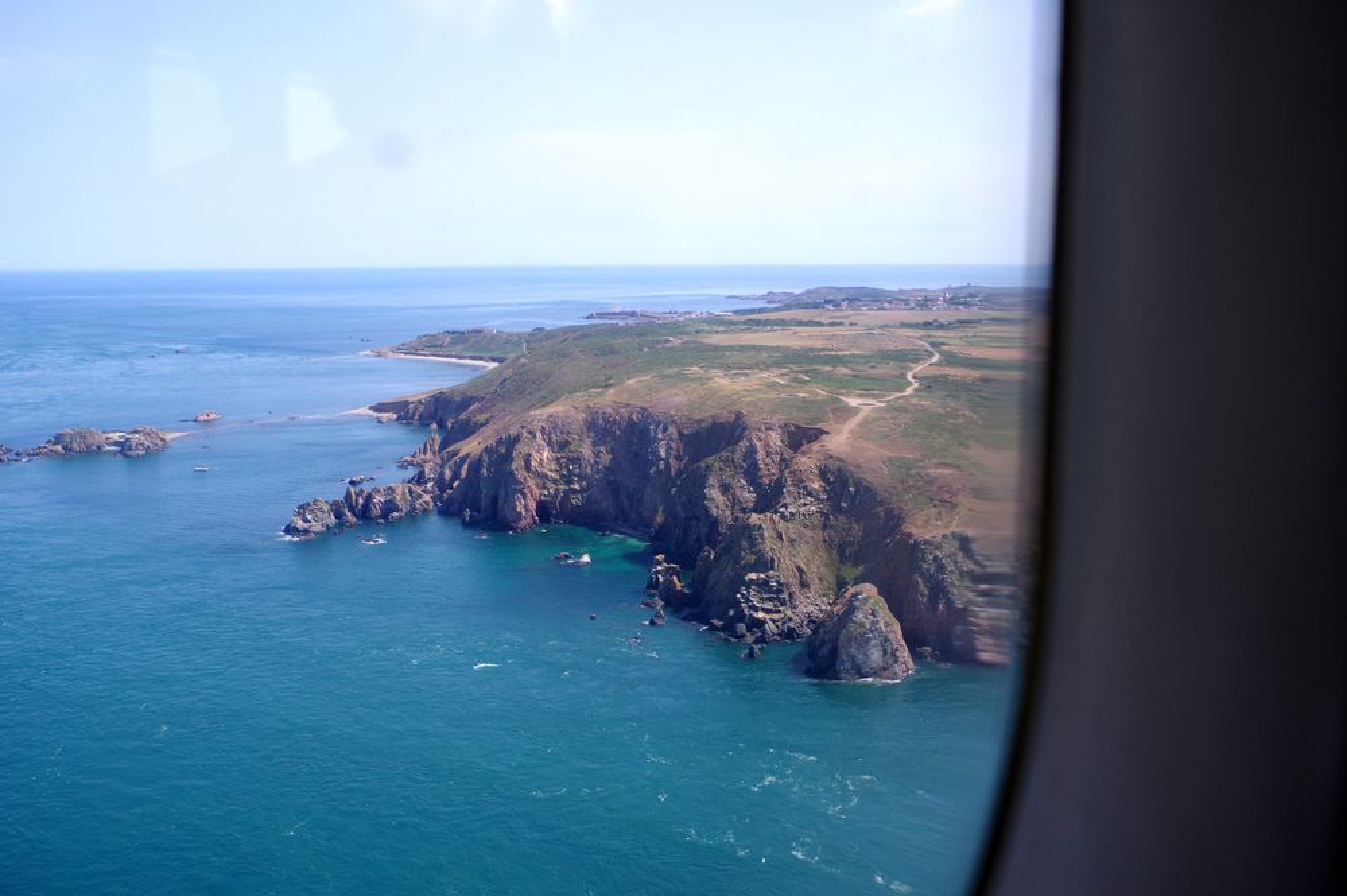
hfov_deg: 59.5
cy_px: 448
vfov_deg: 41.6
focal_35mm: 32
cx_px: 674
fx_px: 1178
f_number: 4.5
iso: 400
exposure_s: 1/2000
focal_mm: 21
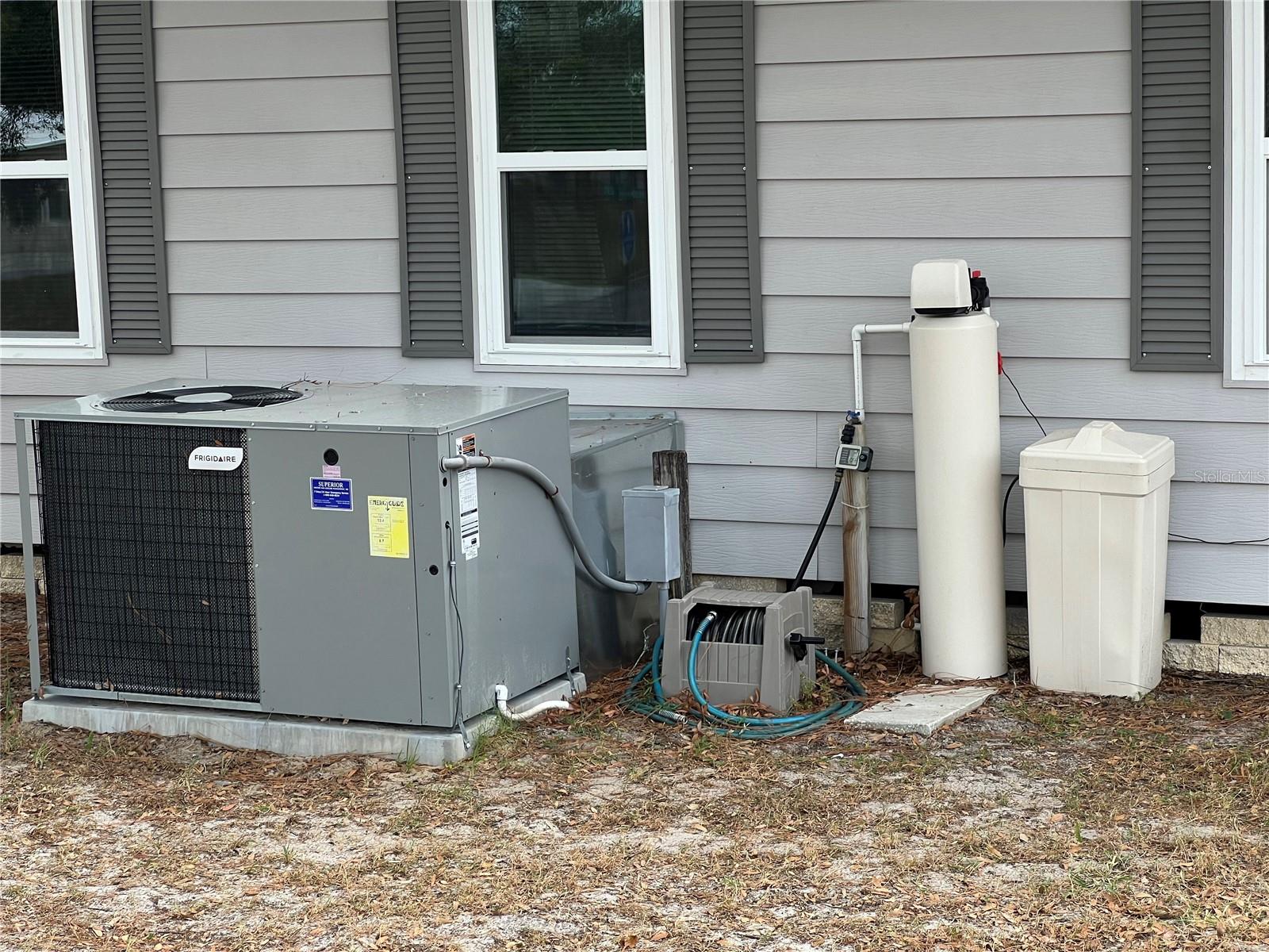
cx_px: 634
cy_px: 476
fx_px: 2823
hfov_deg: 25.3
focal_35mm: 77
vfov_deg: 19.1
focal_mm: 9
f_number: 2.8
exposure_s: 1/162
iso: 32
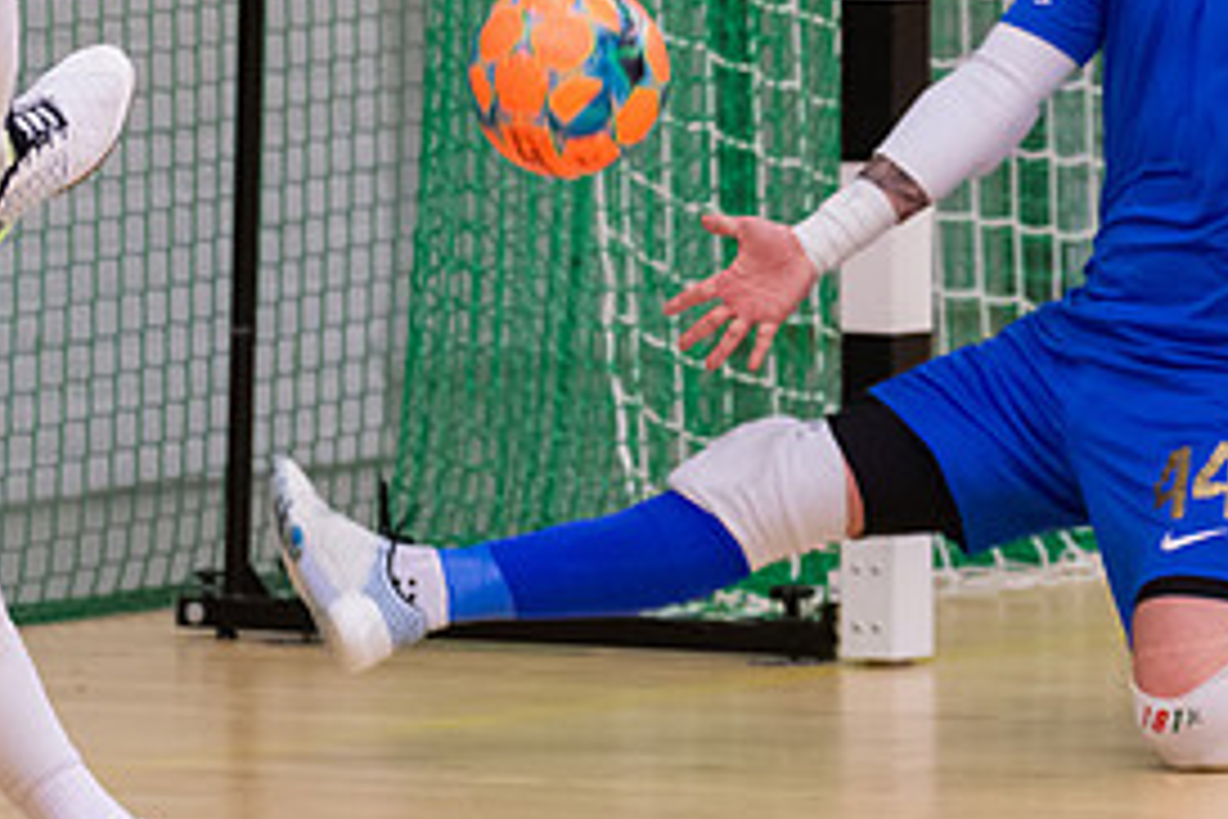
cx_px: 1188
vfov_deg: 4.8
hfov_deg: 7.2
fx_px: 9789
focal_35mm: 287
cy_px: 16
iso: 5000
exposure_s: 1/640
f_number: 4.8
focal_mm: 135
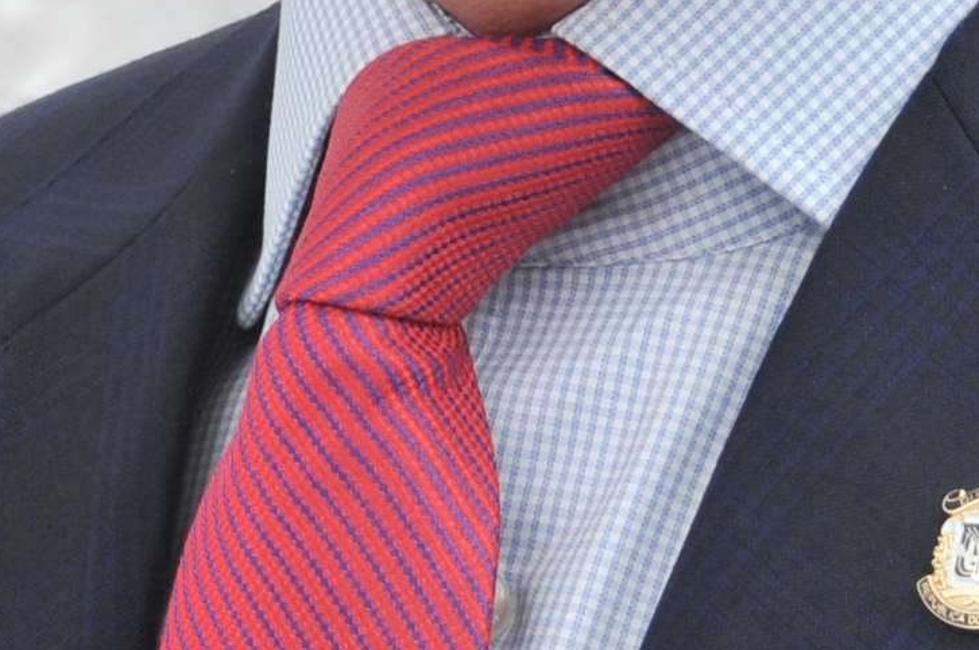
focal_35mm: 514
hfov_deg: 4.0
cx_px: 554
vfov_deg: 2.7
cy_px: -595
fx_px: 13959
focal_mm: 58
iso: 200
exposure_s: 1/125
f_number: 6.3
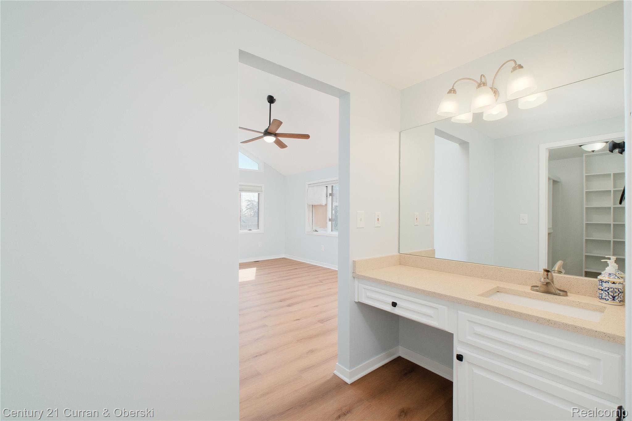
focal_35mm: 15
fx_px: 263
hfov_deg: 100.4
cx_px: 316
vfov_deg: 77.3
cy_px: 210
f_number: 7.1
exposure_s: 1/250
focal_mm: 10
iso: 800
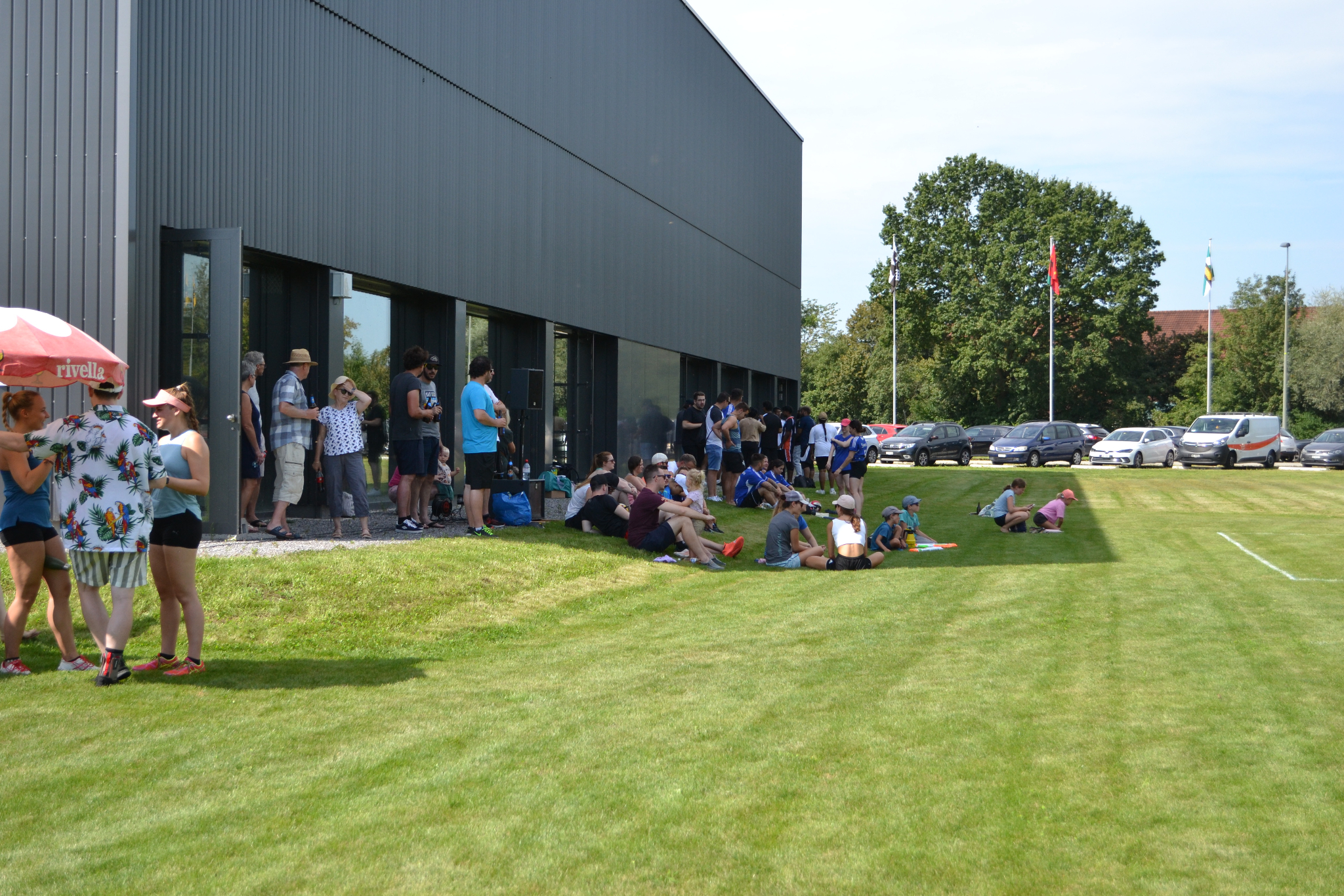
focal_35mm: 51
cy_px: 448
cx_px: 672
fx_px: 1904
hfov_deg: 38.9
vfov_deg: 26.5
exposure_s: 1/1250
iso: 400
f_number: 5
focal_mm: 34
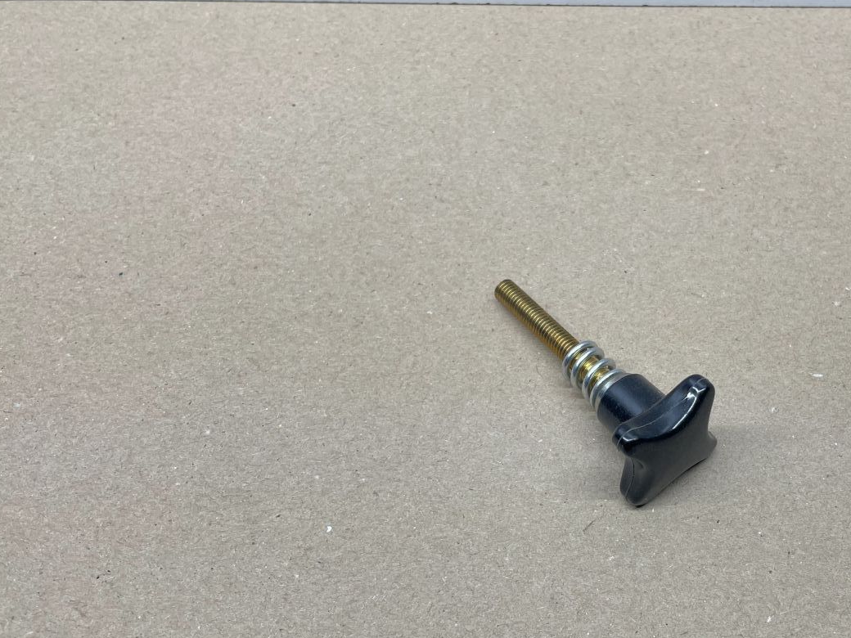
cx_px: 609
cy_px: 380
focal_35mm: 40
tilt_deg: -56.8
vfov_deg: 35.8
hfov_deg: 45.6
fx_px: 983
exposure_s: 1/100
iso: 40
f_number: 1.6
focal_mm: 4.2
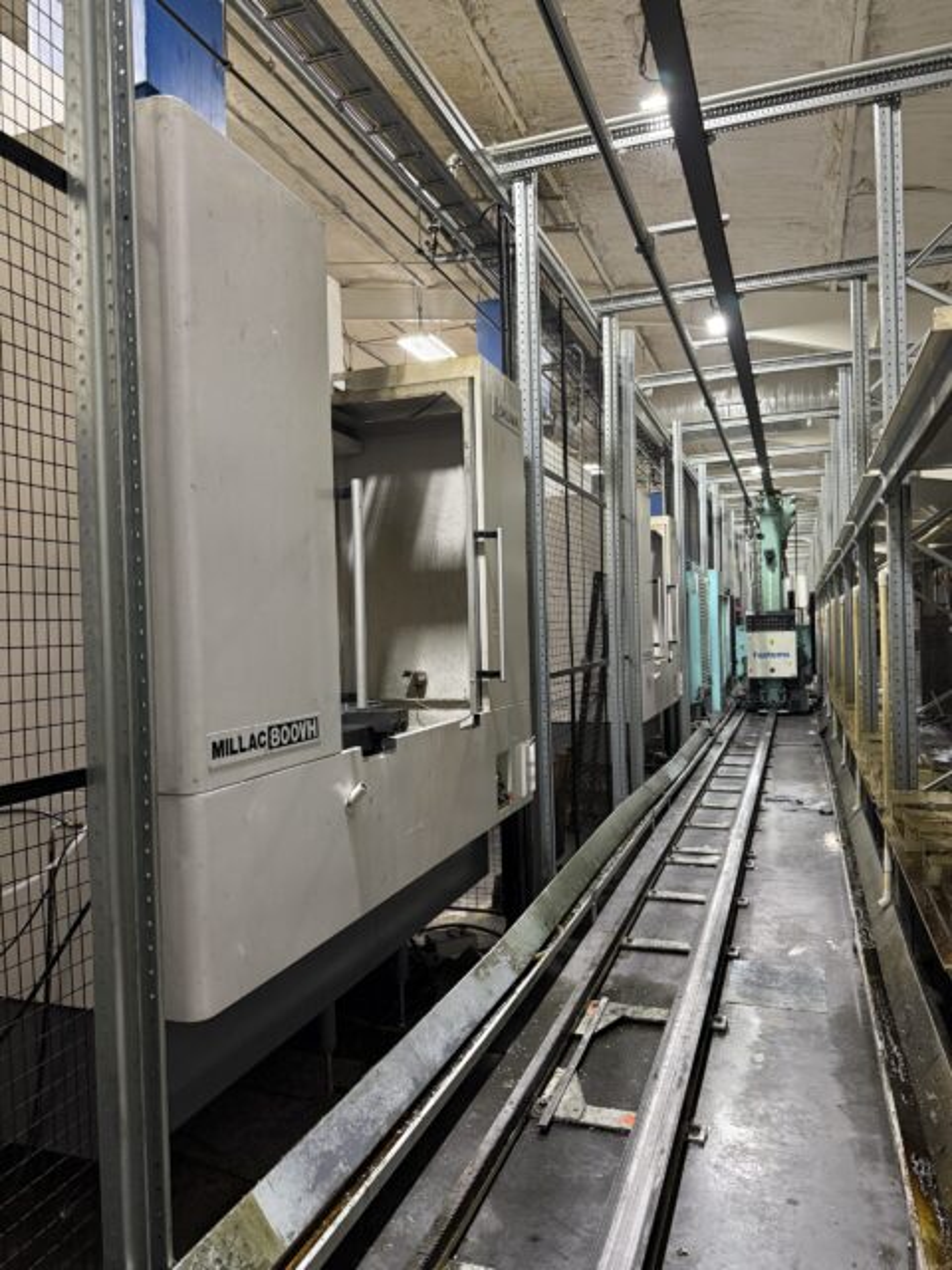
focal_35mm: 24
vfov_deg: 71.6
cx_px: 476
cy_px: 635
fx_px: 880
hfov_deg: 56.8
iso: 500
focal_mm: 6.76
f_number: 1.78
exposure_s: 1/60
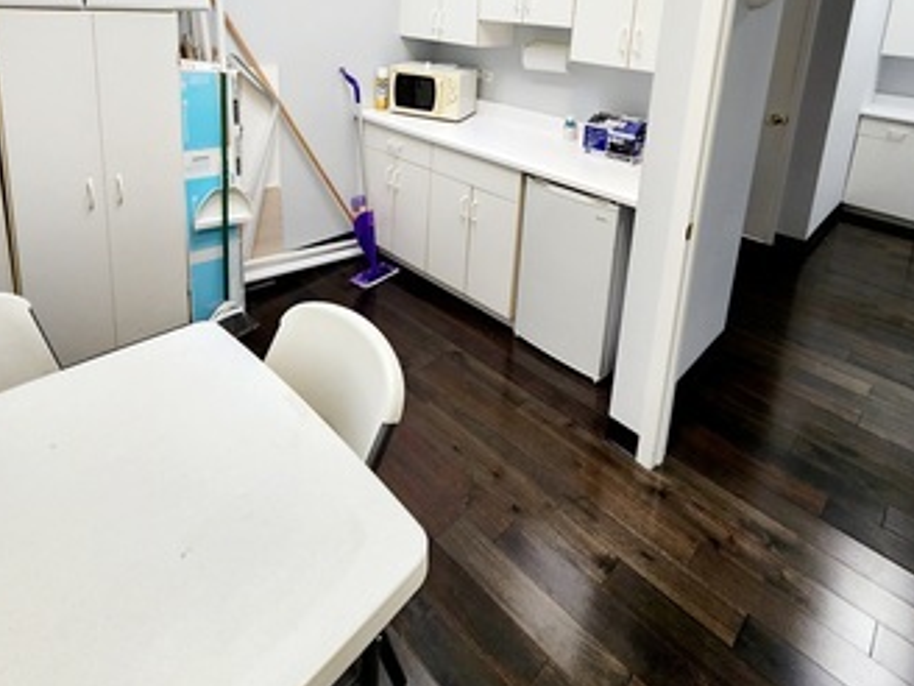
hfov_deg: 84.7
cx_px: 465
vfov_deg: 61.7
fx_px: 502
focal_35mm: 19
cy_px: 117
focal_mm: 2.2
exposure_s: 1/60.2
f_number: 2.2
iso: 125
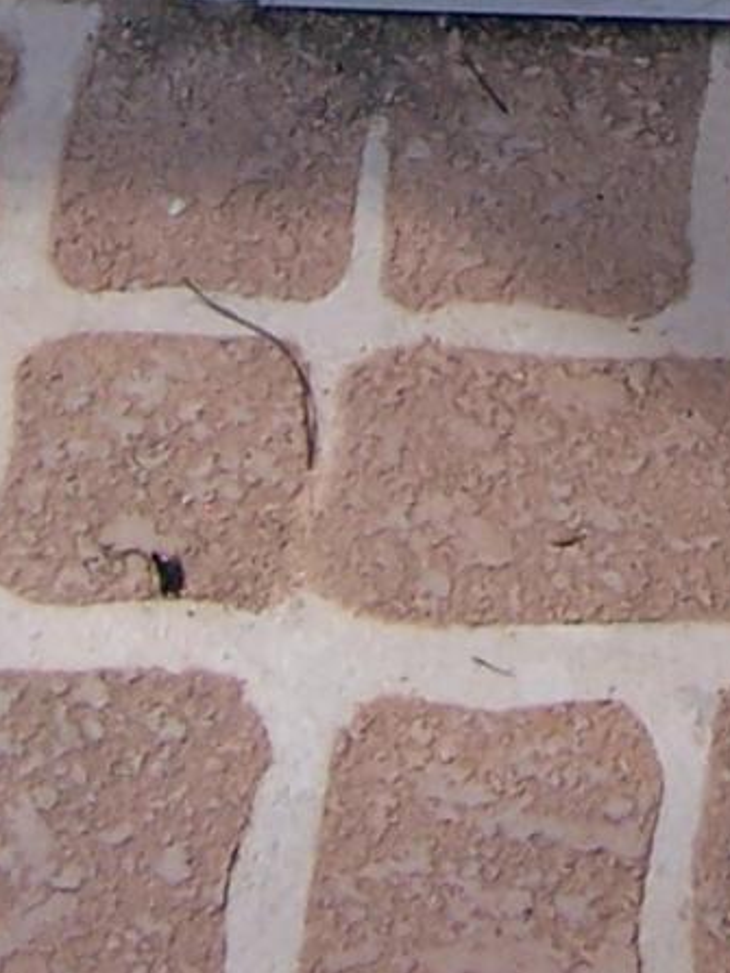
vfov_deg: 11.0
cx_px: 826
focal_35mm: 170
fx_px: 4782
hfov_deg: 8.6
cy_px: -699
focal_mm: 6.3
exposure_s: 1/180
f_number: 2.8
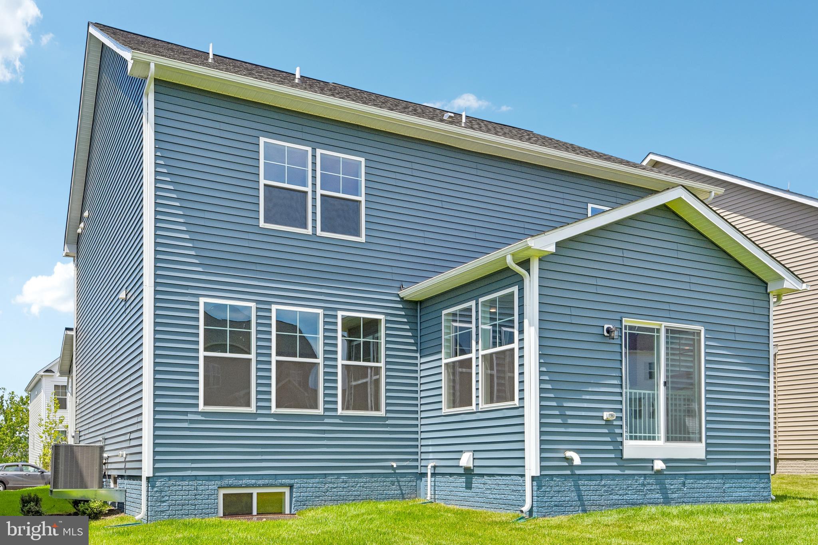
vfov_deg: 45.0
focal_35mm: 29
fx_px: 659
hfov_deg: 63.7
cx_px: 409
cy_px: 272
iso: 400
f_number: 8
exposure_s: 1/2500
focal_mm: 29
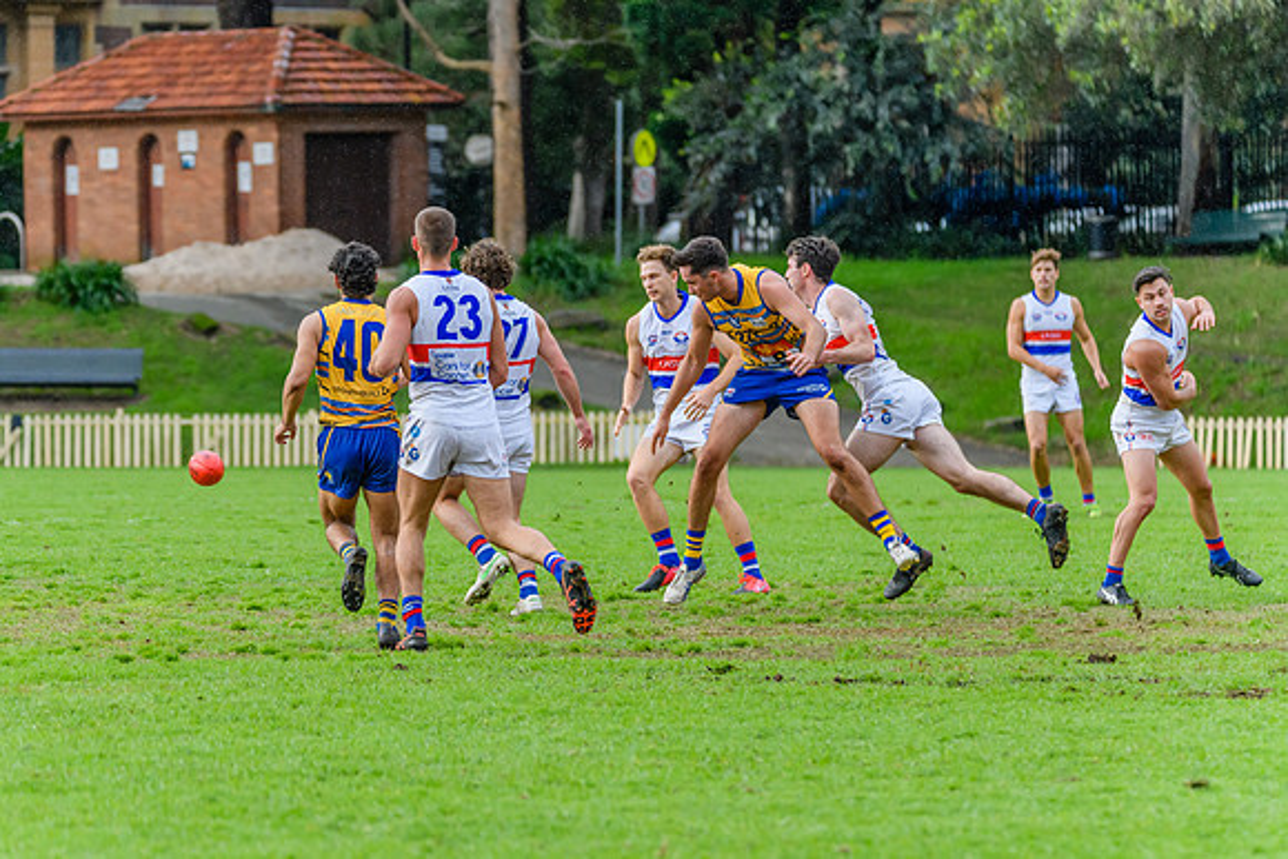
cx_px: 553
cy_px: 458
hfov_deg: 7.2
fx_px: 10210
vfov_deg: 4.8
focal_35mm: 285
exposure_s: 1/1600
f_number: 5.6
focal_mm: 250
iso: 1400
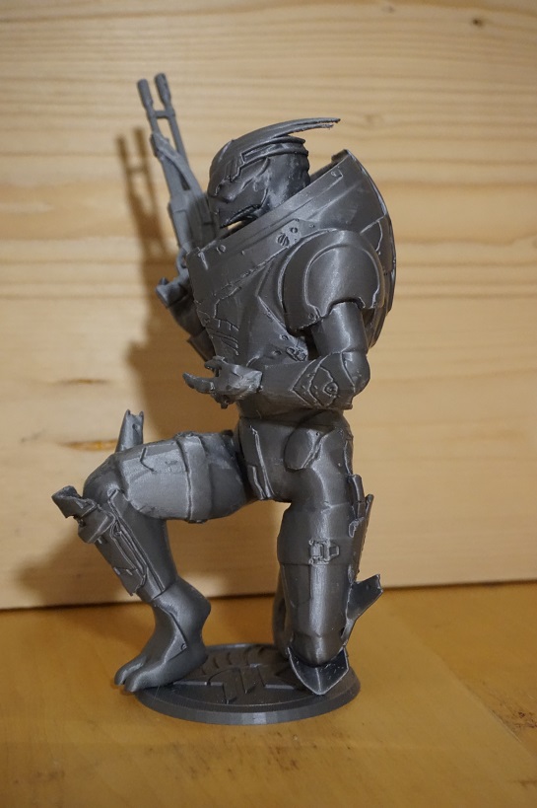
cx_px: 268
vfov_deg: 38.9
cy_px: 404
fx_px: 1142
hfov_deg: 26.5
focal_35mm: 51
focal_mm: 34
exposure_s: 1/50
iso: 3200
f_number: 5
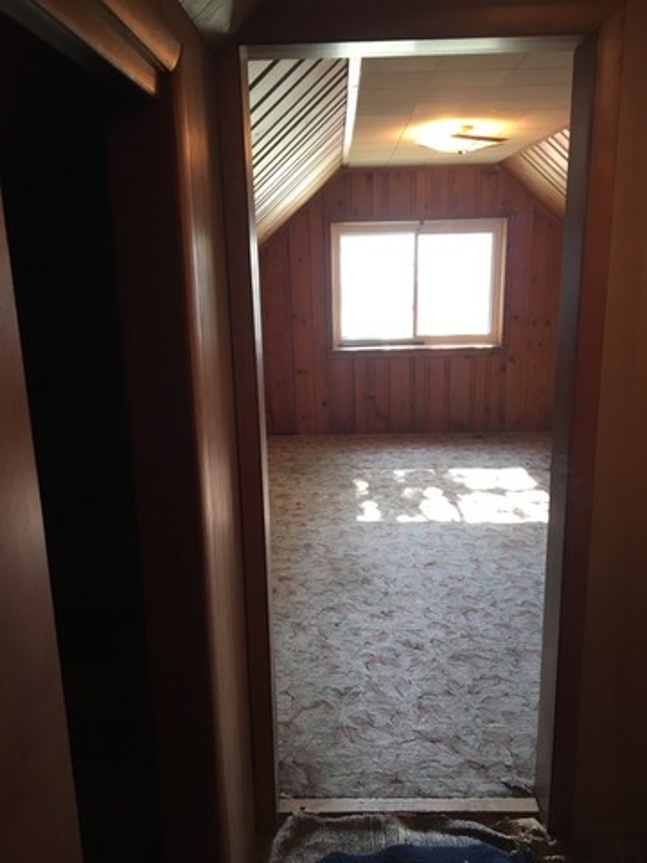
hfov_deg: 48.2
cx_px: 324
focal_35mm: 29
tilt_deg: -12.6
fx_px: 723
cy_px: 432
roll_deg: +1.4
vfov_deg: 61.7
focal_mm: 4.15
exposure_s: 1/30
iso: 80
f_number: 2.2
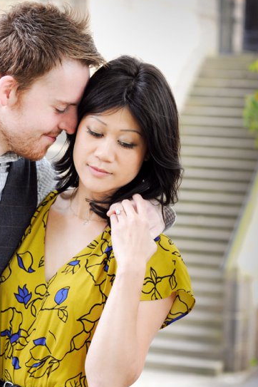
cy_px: 190
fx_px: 1580
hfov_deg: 9.3
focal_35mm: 147
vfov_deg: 14.0
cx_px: -12
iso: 1000
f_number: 4.5
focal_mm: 85
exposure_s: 1/125
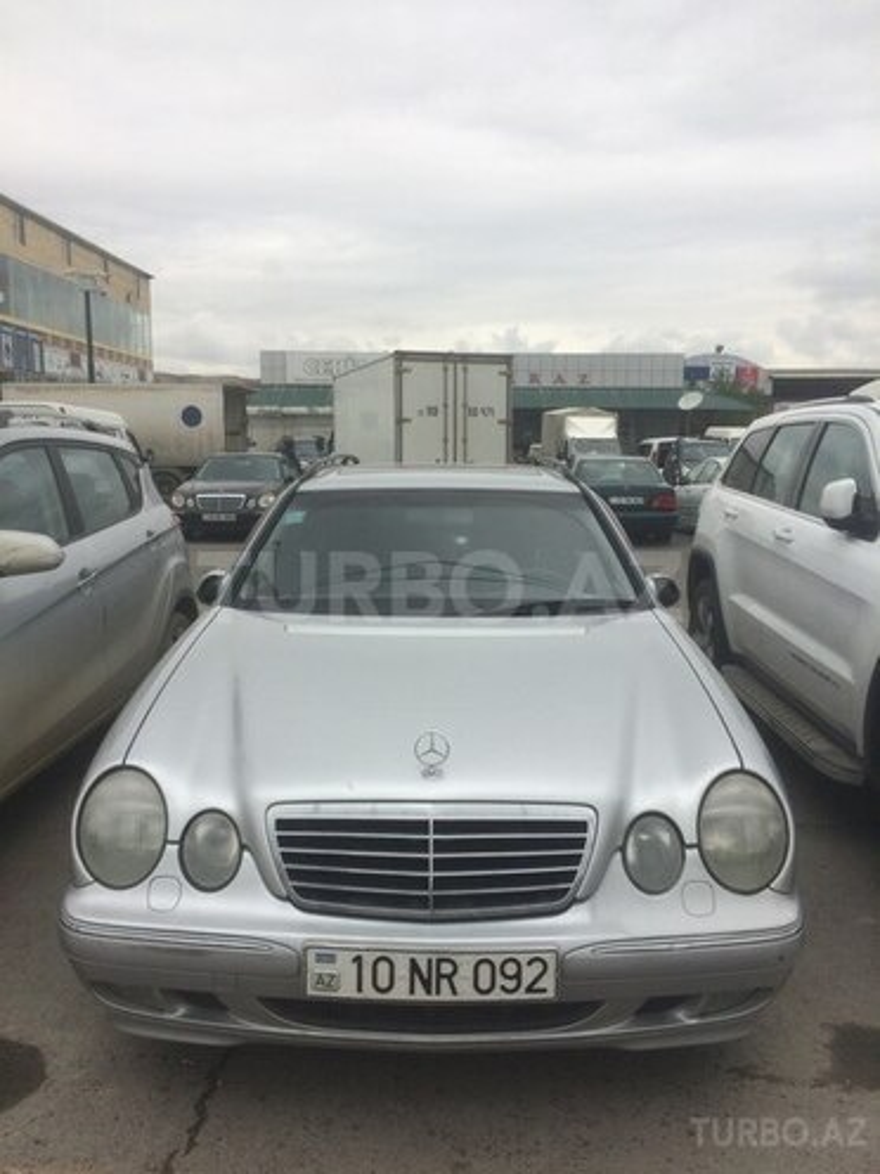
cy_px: 587
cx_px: 440
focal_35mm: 29
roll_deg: +0.5
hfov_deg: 48.2
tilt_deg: -8.3
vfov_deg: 61.7
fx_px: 983
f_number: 2.2
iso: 32
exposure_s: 1/1208
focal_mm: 4.15
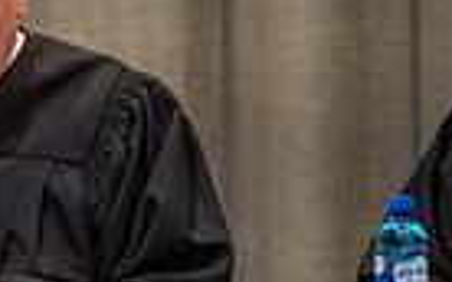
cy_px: 108
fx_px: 11668
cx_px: -259
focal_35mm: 948
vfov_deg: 1.4
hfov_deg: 2.2
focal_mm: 200
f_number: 2.8
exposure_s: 1/200
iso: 1600
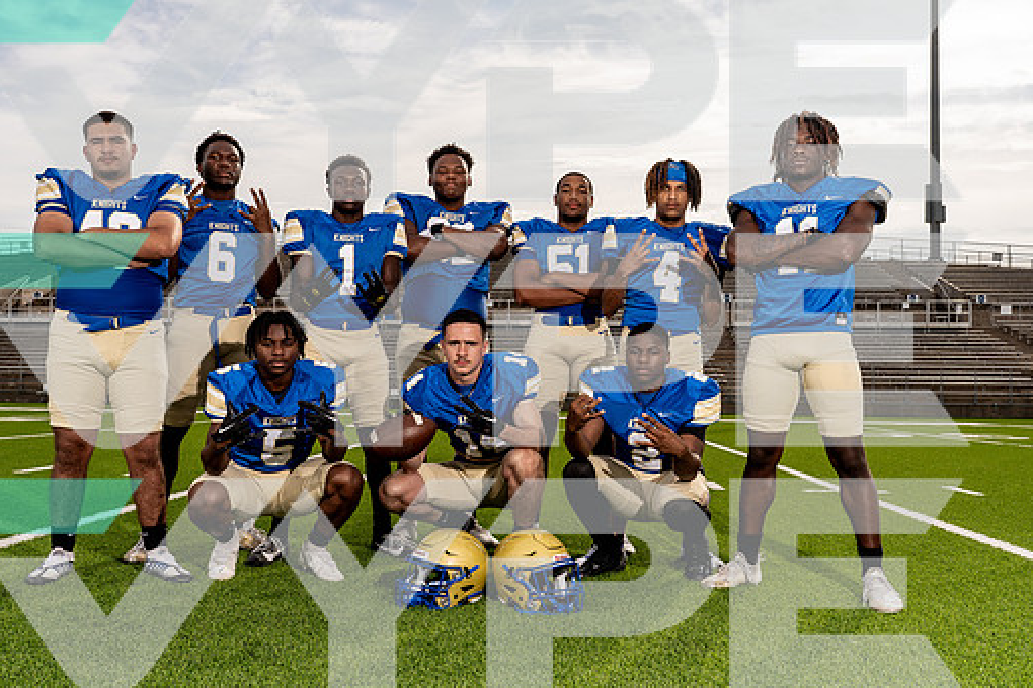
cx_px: 454
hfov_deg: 57.1
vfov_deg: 40.0
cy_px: 341
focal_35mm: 33
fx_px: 947
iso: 100
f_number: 9
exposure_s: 1/250
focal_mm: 29
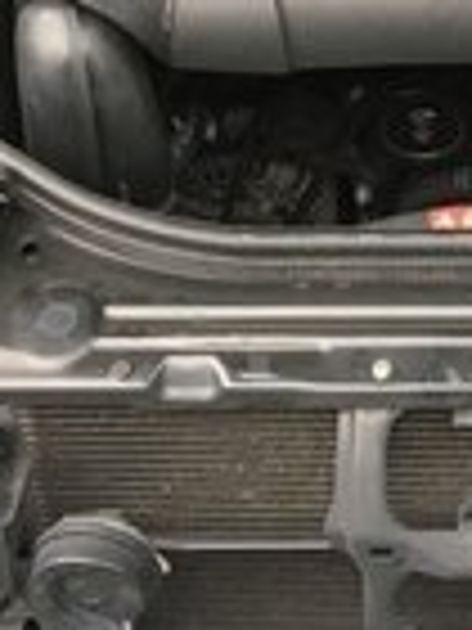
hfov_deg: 14.0
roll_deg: -4.7
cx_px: 539
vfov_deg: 17.9
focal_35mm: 103
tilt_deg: -38.2
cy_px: -180
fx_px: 1873
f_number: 2.2
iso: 32
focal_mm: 4.15
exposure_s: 1/33
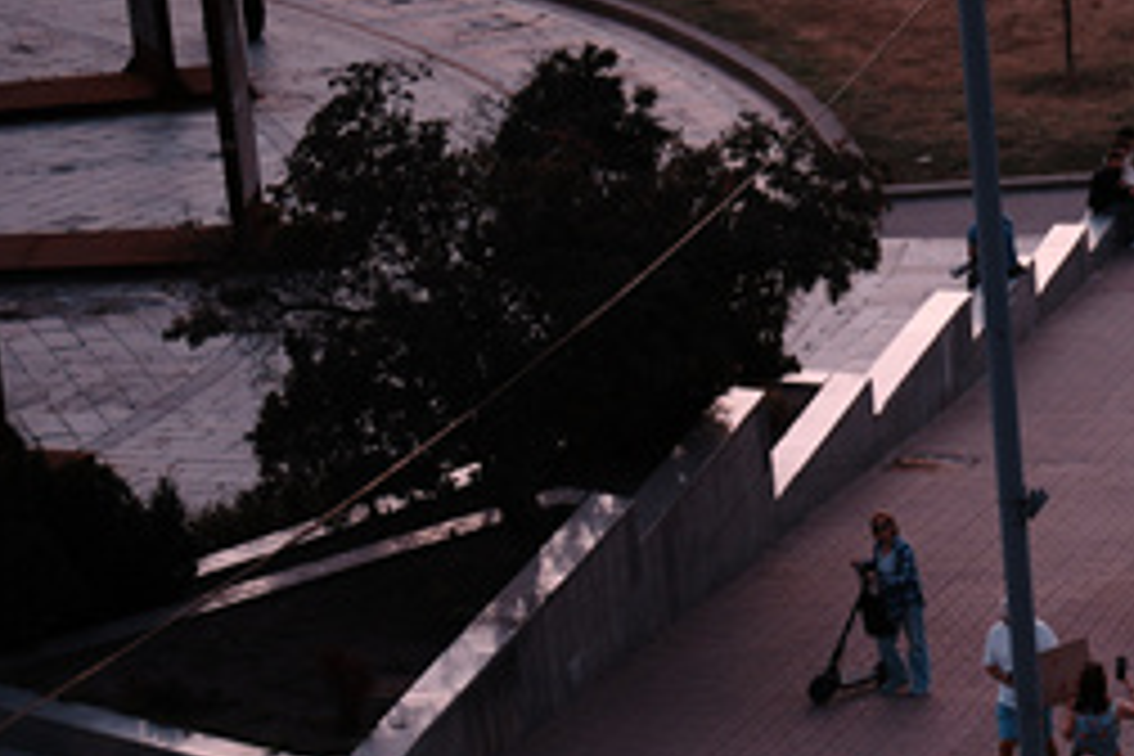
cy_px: 774
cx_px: 2295
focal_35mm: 203
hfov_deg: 9.5
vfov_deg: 6.7
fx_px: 6394
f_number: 1.2
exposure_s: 1/1000
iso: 100
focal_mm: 50
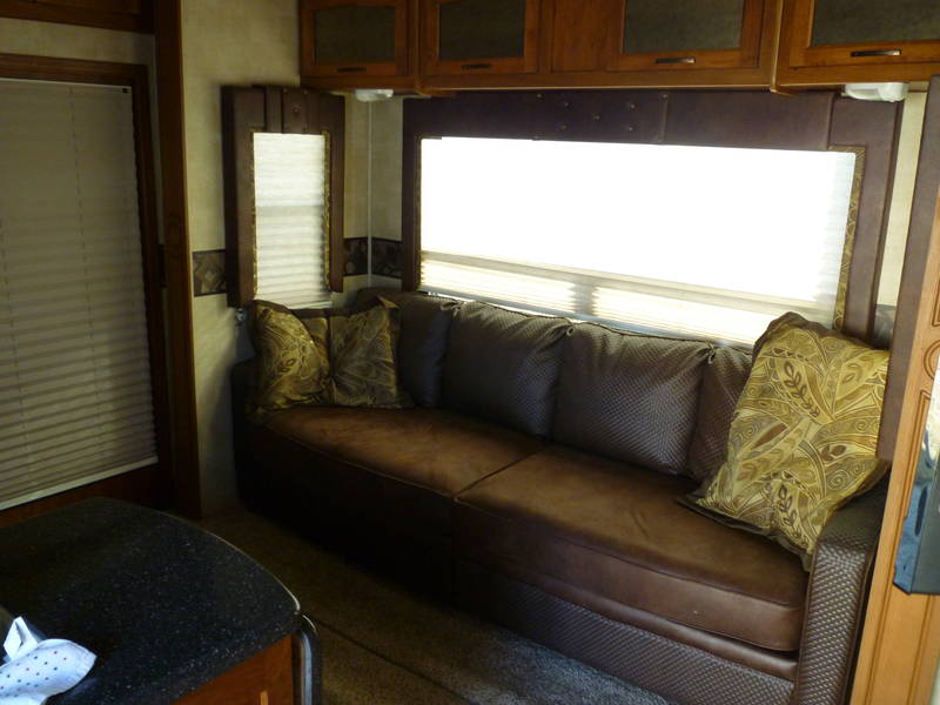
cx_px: 470
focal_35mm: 29
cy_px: 352
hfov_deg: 61.7
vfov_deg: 48.2
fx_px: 787
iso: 250
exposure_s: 1/30
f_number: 3.3
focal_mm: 5.2
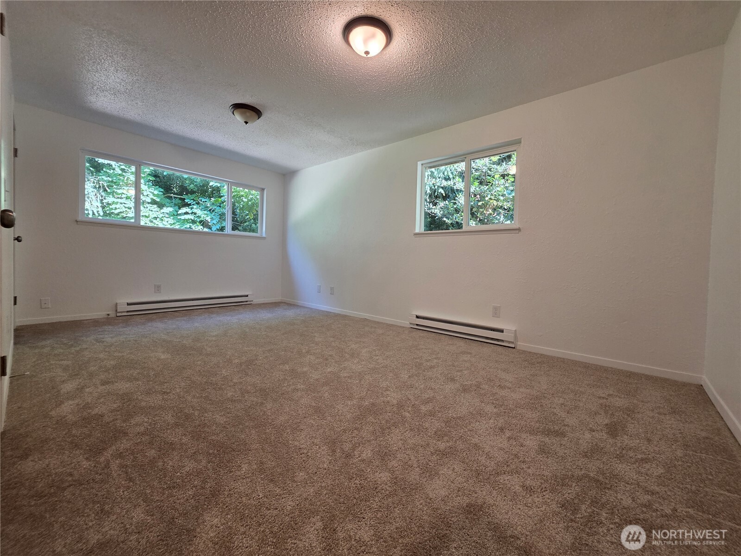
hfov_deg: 106.2
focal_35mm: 13
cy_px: 278
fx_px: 278
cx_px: 370
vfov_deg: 89.9
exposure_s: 1/120
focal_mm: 2.2
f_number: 1.9
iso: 250
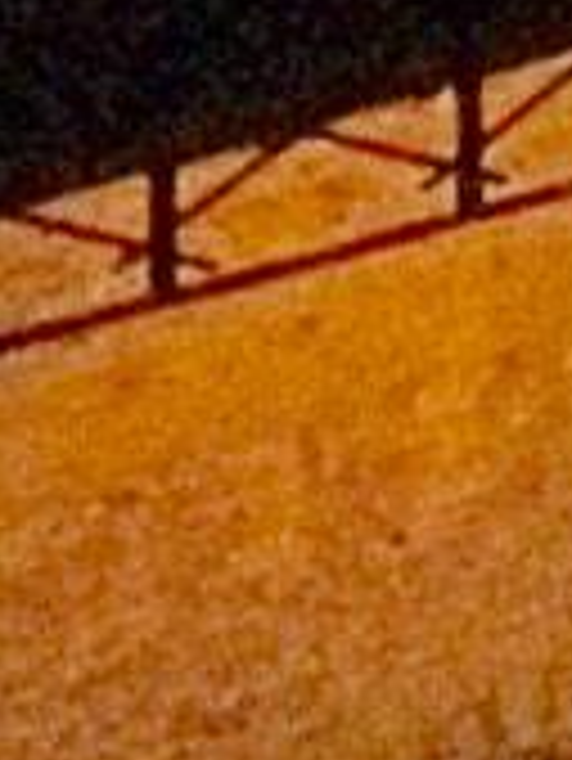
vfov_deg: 6.7
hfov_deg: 5.1
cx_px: 1865
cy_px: -1237
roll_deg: -1.3
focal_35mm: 275
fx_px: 6051
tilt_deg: -7.4
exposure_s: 1/17
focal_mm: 4.15
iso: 1000
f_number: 2.2
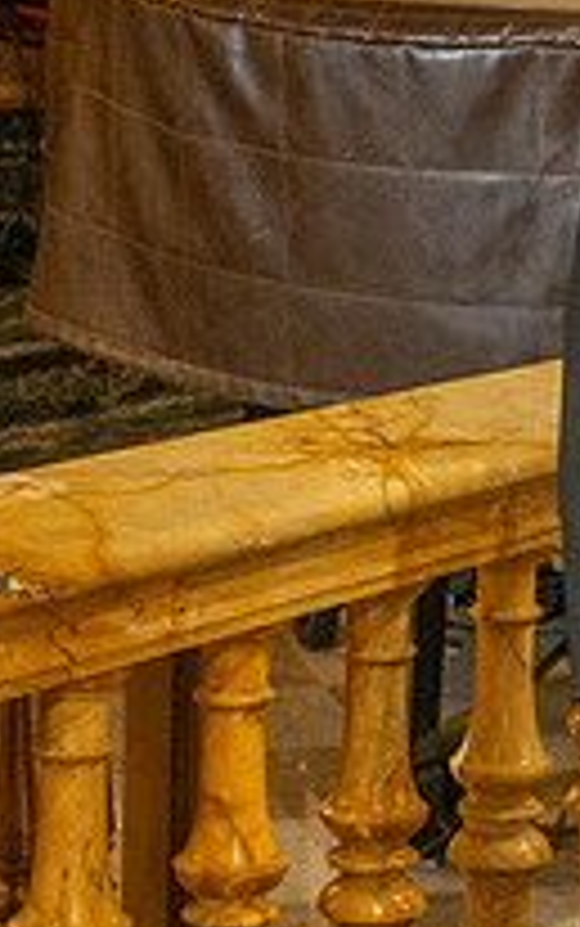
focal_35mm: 160
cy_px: 282
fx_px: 4041
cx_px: 1130
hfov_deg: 7.9
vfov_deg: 13.0
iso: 1000
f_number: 4.5
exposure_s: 1/160
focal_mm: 42
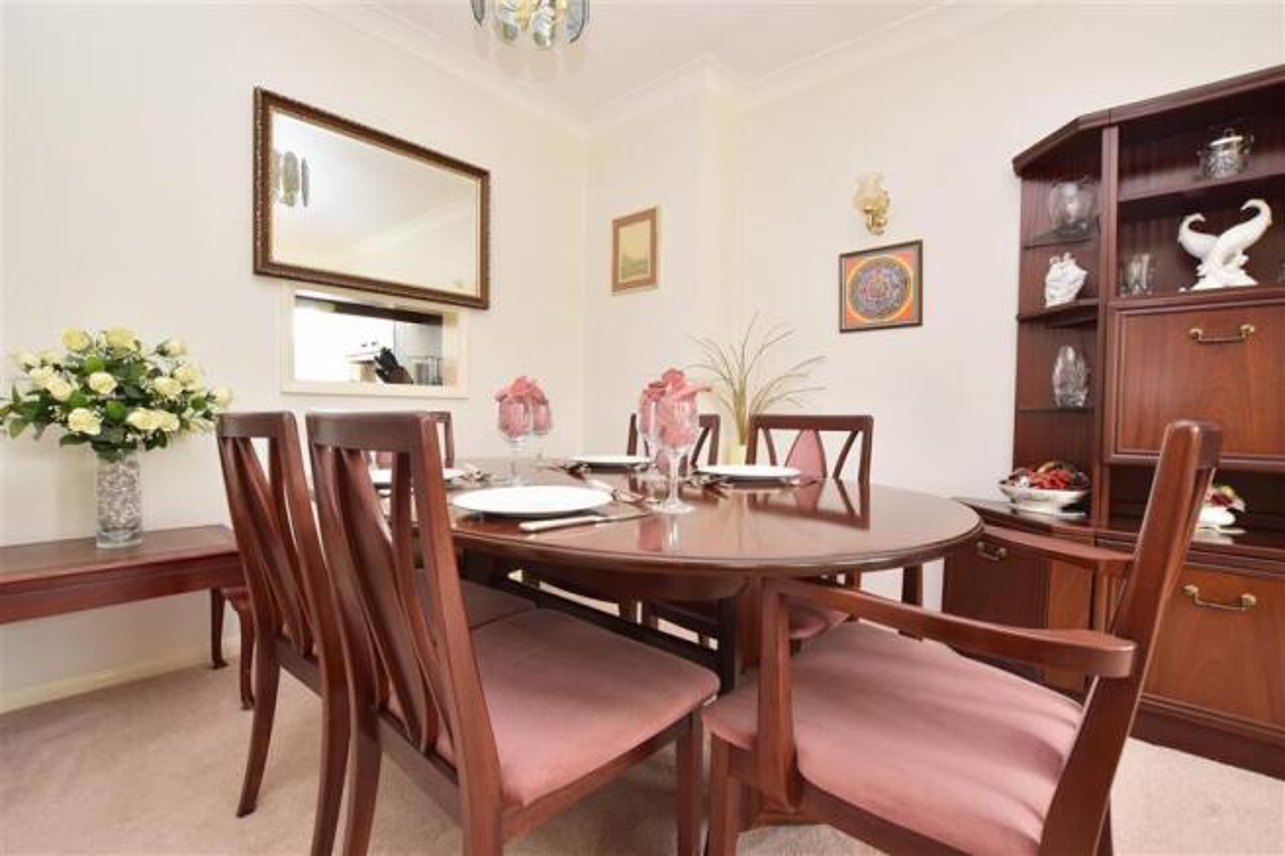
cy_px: 428
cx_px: 642
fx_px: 535
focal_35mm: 15
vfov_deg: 77.3
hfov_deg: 100.4
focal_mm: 10
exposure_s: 1/3
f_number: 9
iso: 320
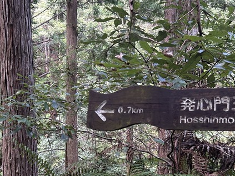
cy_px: 140
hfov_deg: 39.0
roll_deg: +1.2
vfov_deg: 29.6
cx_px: 70
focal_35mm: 48
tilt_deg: -9.9
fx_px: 326
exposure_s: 1/60
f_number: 1.5
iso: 160
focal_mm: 5.7
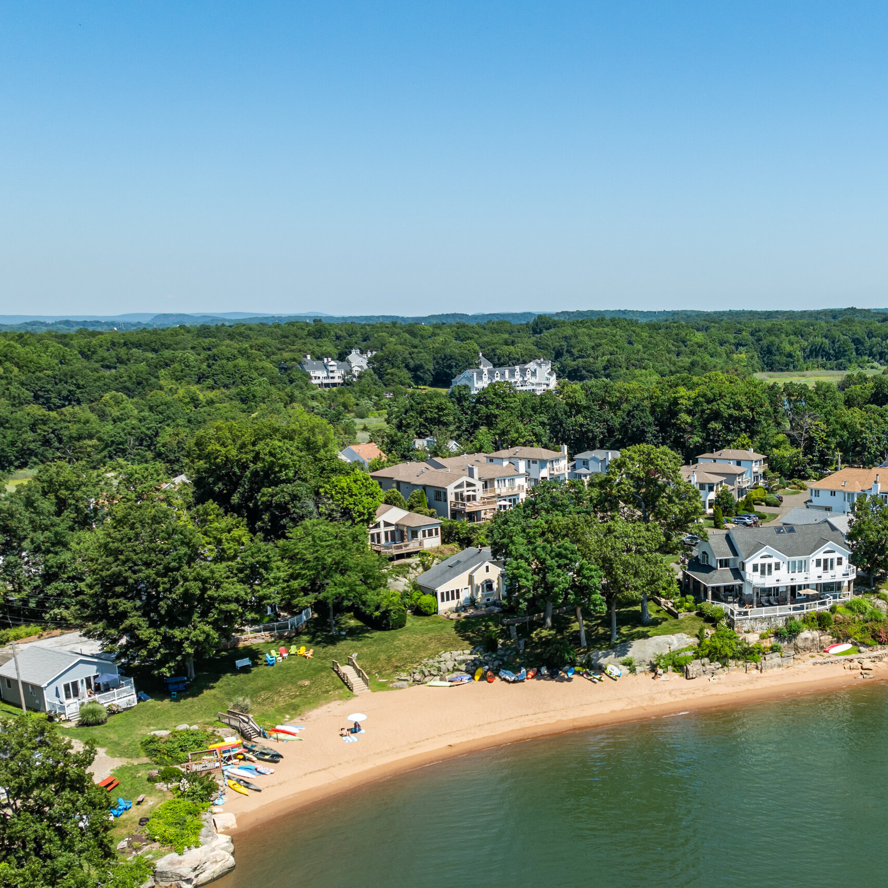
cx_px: 690
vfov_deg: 43.3
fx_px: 1103
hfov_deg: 42.2
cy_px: 590
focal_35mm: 38
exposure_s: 1/1250
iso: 100
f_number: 2.8
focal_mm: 12.29
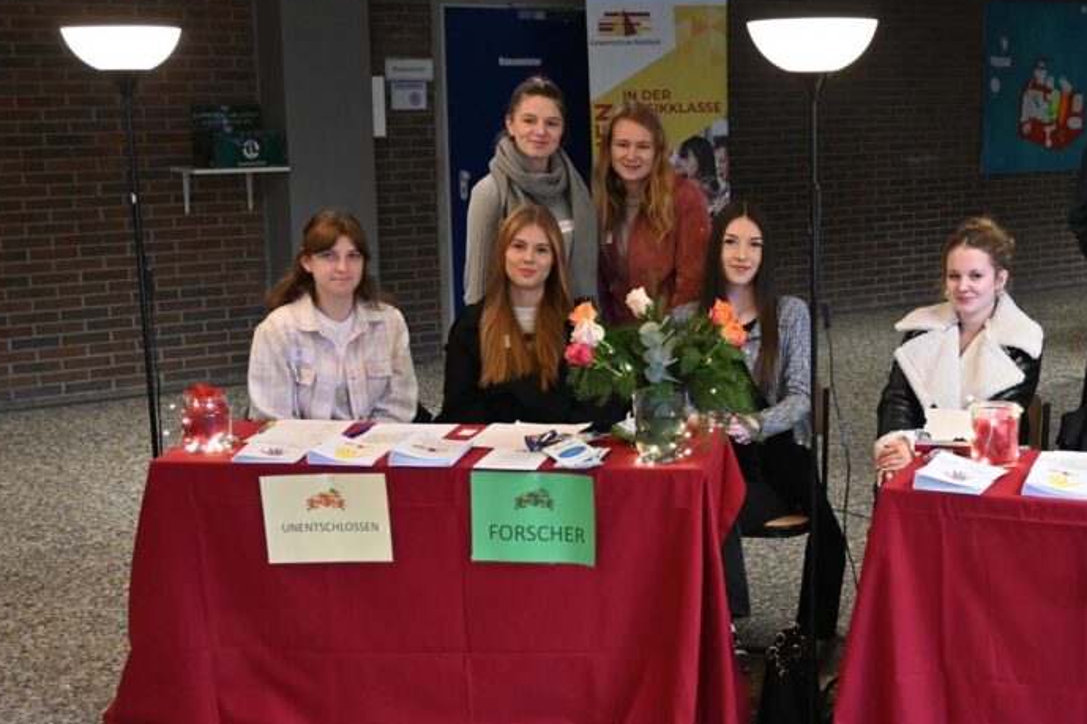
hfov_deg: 34.0
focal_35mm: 58
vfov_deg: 23.3
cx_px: 764
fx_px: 1751
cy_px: 441
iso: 1600
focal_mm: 26
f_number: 4.5
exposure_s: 1/40
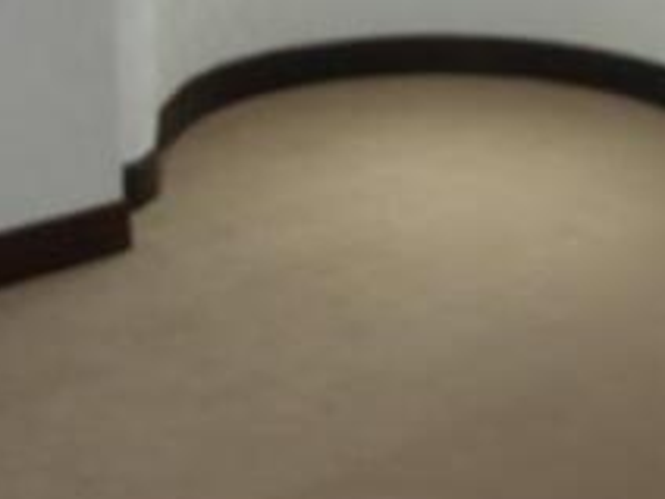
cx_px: 438
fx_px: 1479
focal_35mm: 77
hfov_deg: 25.2
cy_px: 127
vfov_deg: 19.0
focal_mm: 7.2
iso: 100
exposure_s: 1/60
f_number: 3.2
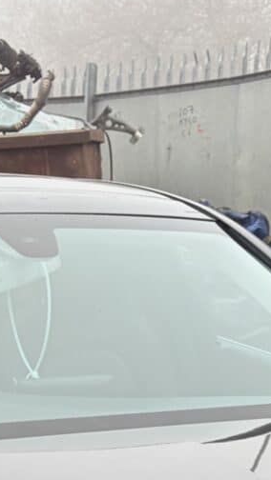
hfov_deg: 10.5
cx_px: 246
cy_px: 648
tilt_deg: -20.1
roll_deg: -1.8
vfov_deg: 17.3
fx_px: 1467
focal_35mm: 115
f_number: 1.6
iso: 40
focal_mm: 5.96
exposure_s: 1/328
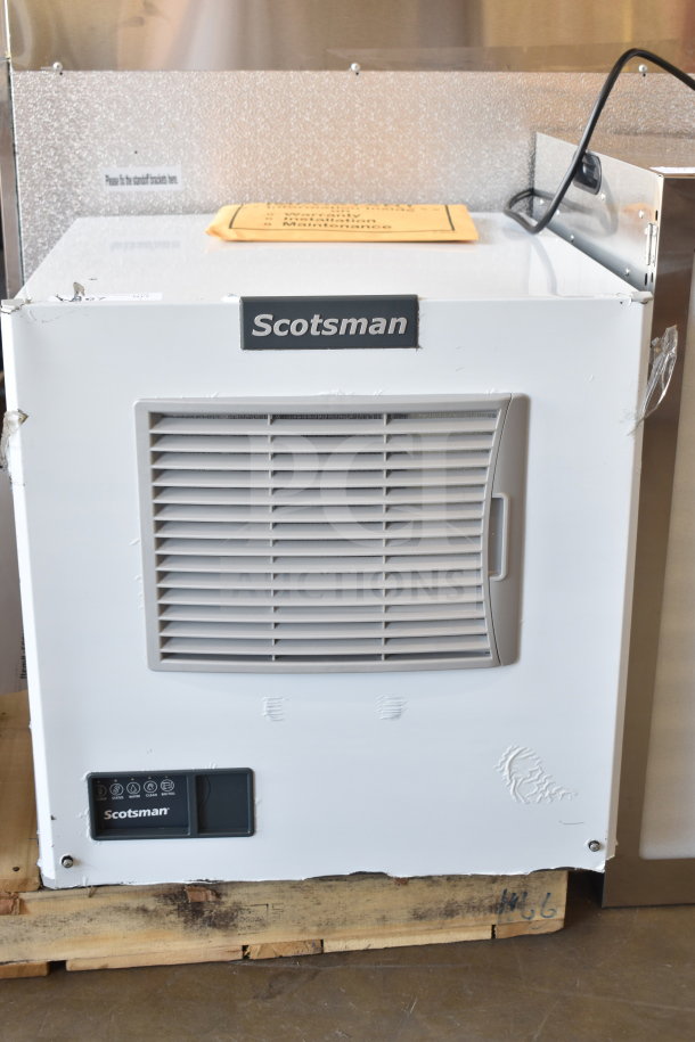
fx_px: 1390
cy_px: 521
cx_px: 348
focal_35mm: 48
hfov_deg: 28.1
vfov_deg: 41.1
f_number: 4.5
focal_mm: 32
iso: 320
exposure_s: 1/50
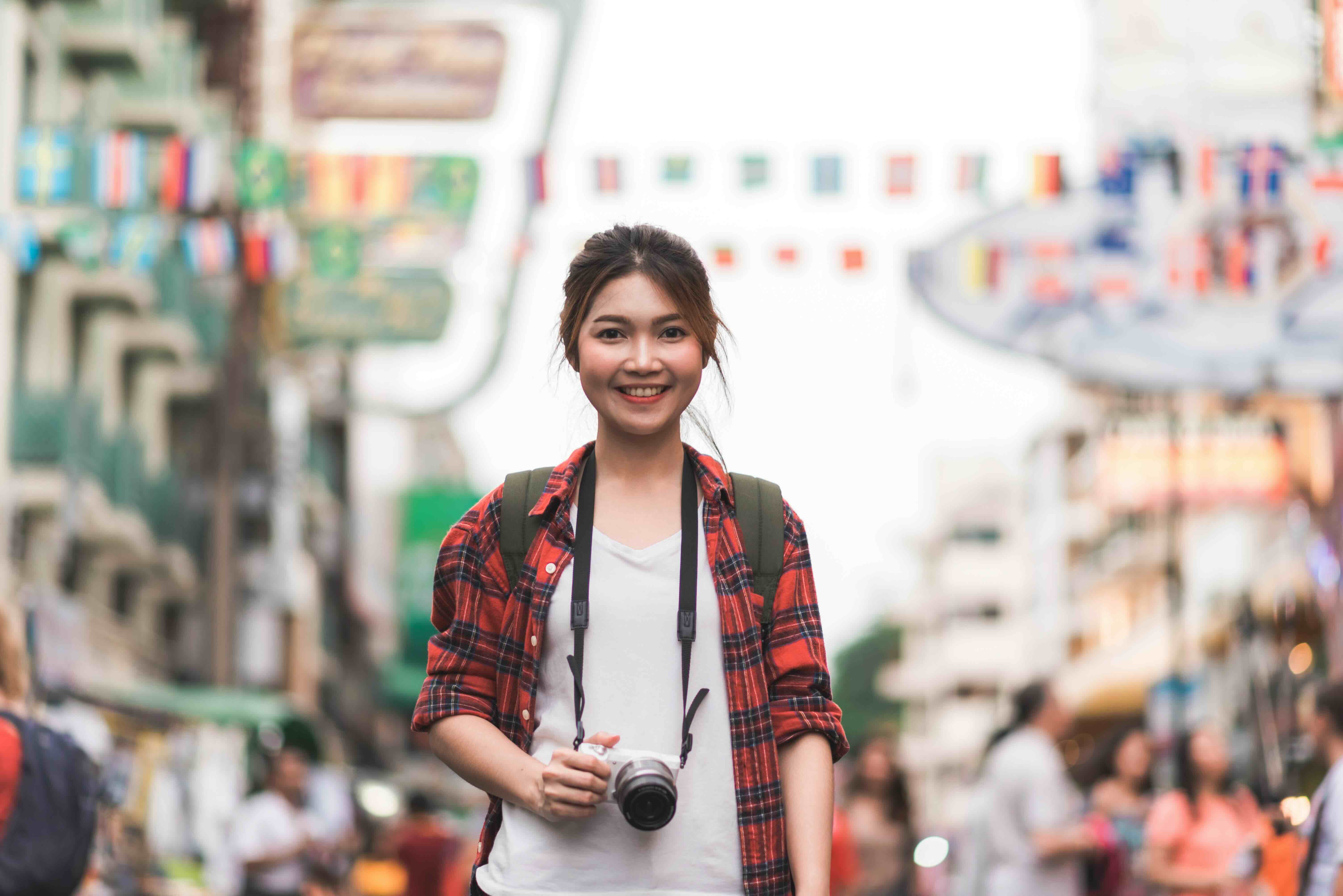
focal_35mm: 85
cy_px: 448
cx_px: 672
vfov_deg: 16.1
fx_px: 3172
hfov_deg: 23.9
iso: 160
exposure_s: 1/160
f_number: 1.8
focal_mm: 85
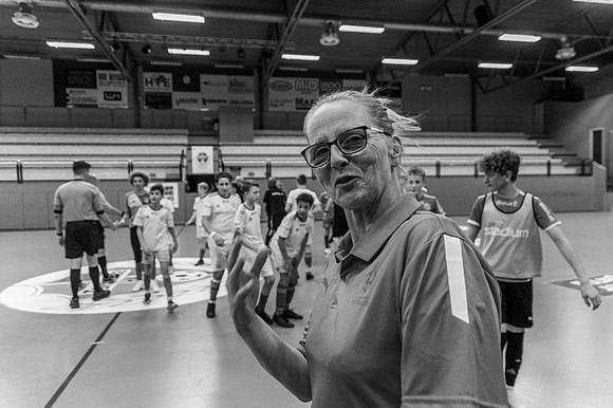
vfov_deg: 50.2
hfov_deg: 70.3
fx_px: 436
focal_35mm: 26
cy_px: 204
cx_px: 306
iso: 1400
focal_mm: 24
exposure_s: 1/320
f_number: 3.2
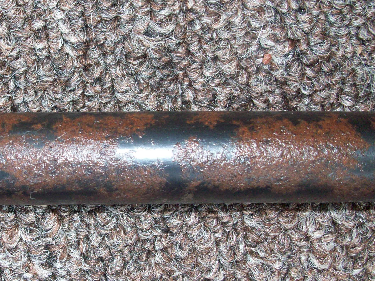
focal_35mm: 53
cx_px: 106
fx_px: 574
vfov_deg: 27.5
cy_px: 147
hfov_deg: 35.6
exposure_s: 1/60
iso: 160
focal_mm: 5.7
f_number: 2.8
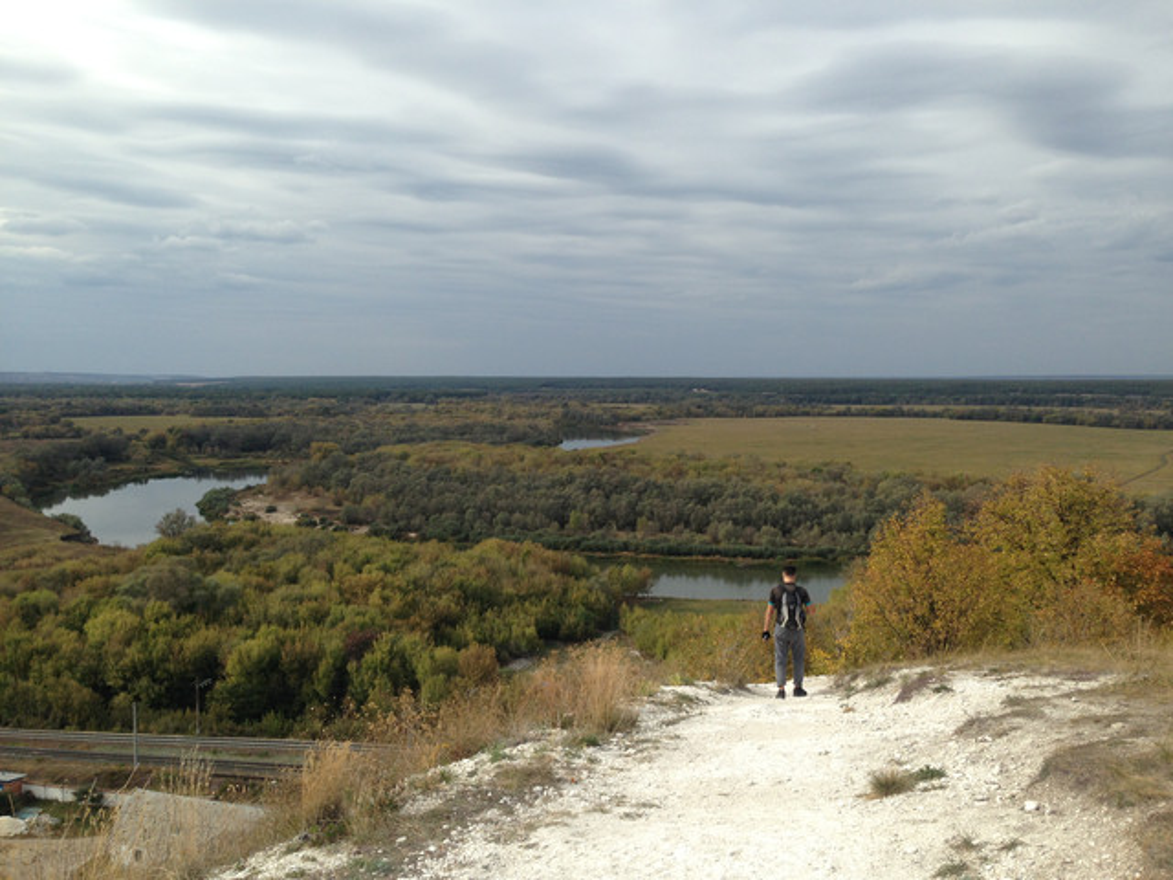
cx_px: 586
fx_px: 1118
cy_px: 440
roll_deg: +0.8
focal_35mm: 33
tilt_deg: -4.6
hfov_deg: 55.4
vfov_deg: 42.9
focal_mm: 4.12
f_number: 2.4
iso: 50
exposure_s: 1/1391
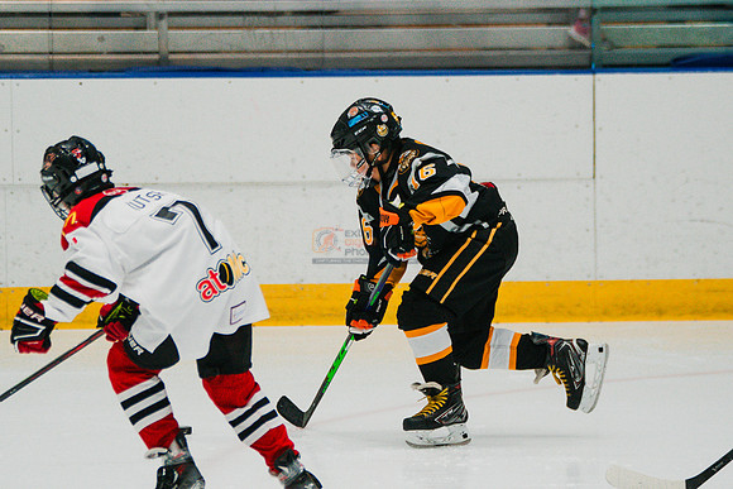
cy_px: 211
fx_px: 6124
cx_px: 386
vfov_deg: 4.6
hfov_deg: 6.8
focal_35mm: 301
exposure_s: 1/1600
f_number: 3.2
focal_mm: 186
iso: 3200
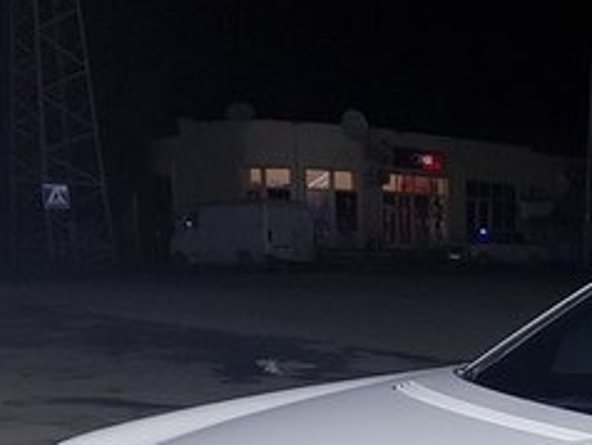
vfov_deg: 19.2
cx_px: 674
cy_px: 548
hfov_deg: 24.9
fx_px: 1233
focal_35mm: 72
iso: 100
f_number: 1.7
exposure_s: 1/50
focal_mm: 4.2
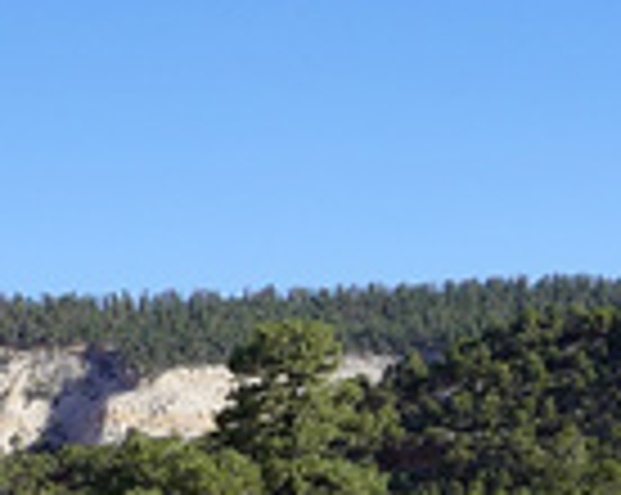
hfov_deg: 13.4
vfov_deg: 10.4
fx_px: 2643
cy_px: 727
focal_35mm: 144
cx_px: 180
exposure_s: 1/125
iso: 100
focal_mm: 22
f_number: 9
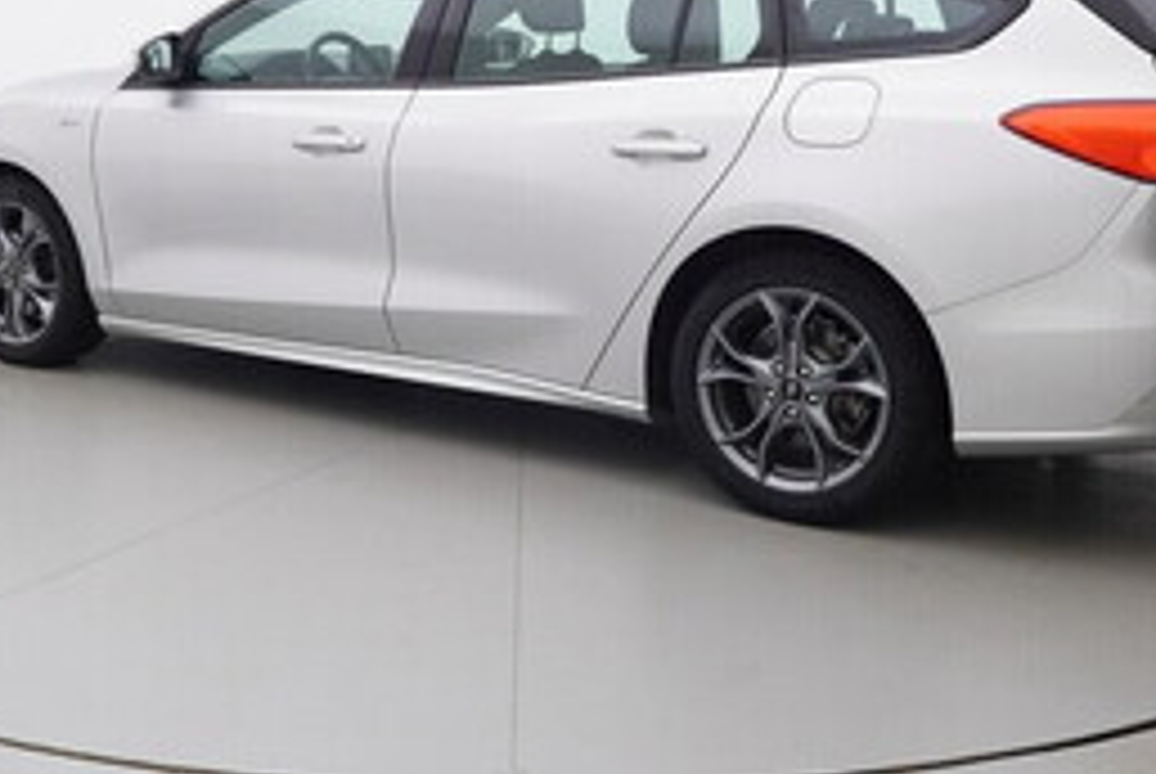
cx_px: 520
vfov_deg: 27.9
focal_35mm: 48
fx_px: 1545
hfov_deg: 41.0
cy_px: 232
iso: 200
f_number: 5
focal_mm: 15
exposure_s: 1/80
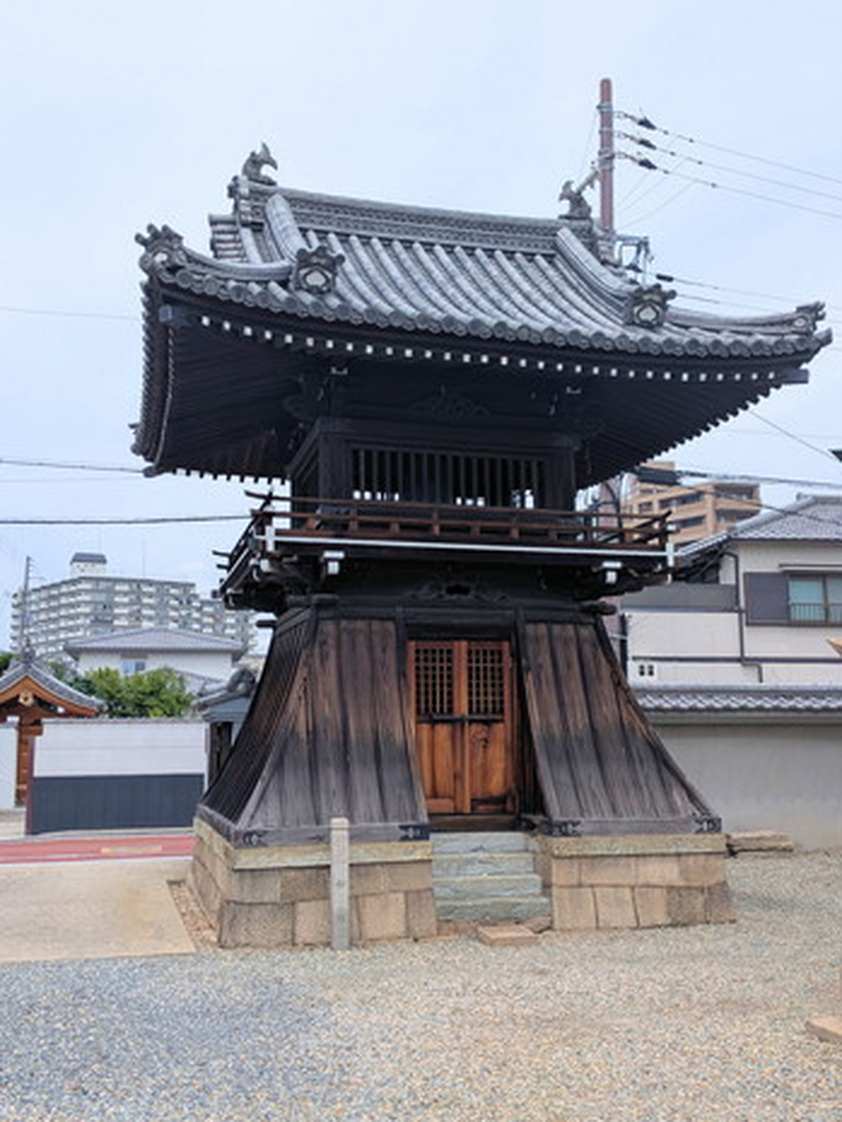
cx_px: 393
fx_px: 1070
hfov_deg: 42.9
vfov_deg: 55.3
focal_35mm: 33
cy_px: 574
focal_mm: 4.53
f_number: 1.7
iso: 29
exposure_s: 1/1848
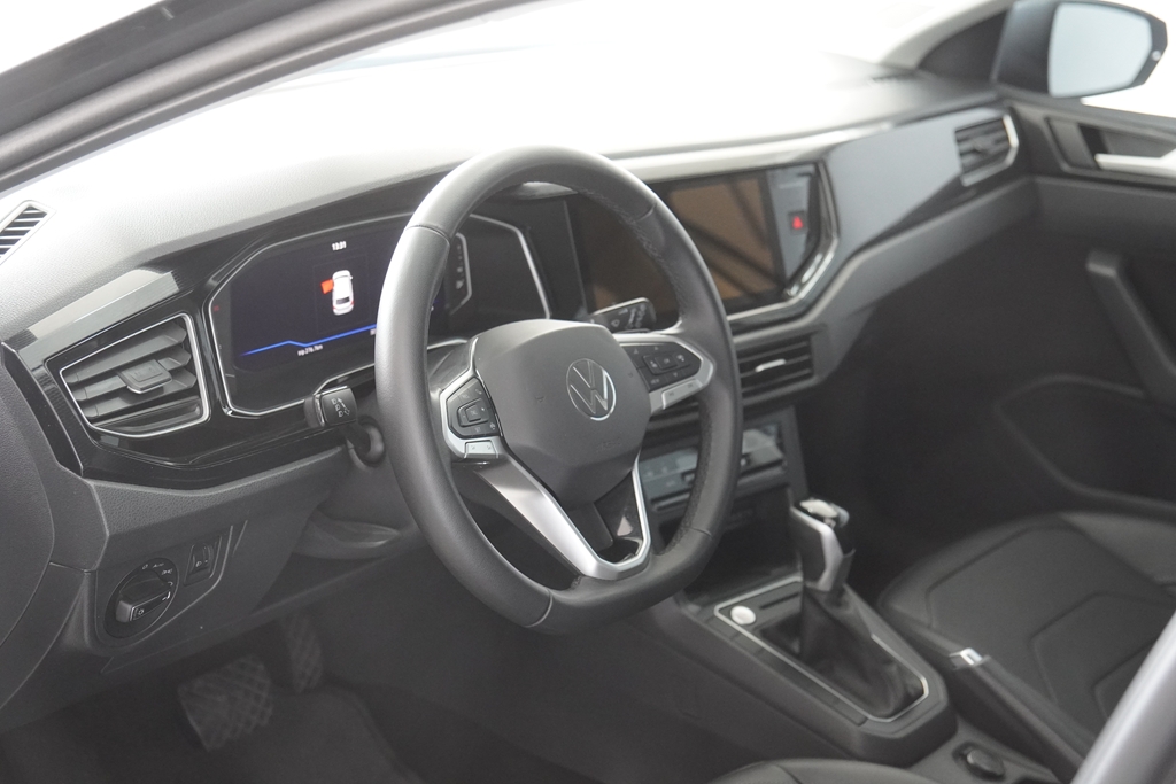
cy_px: 392
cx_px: 588
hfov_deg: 36.9
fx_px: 1764
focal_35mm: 54
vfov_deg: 25.1
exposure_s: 1/160
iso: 2500
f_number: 2.8
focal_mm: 36
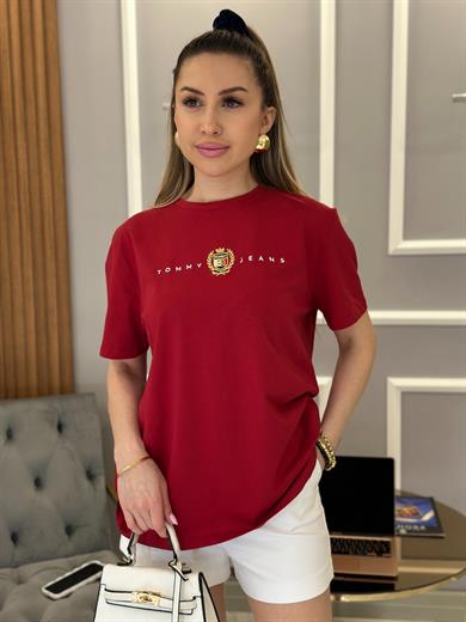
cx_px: 233
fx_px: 862
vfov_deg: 39.7
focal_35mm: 48
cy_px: 311
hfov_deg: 30.3
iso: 100
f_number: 1.78
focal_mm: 6.86
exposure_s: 1/121
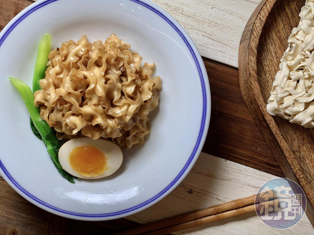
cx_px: 140
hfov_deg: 61.5
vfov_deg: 48.2
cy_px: 107
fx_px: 263
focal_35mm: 29
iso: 50
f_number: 1.8
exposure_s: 1/121
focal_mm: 4.25
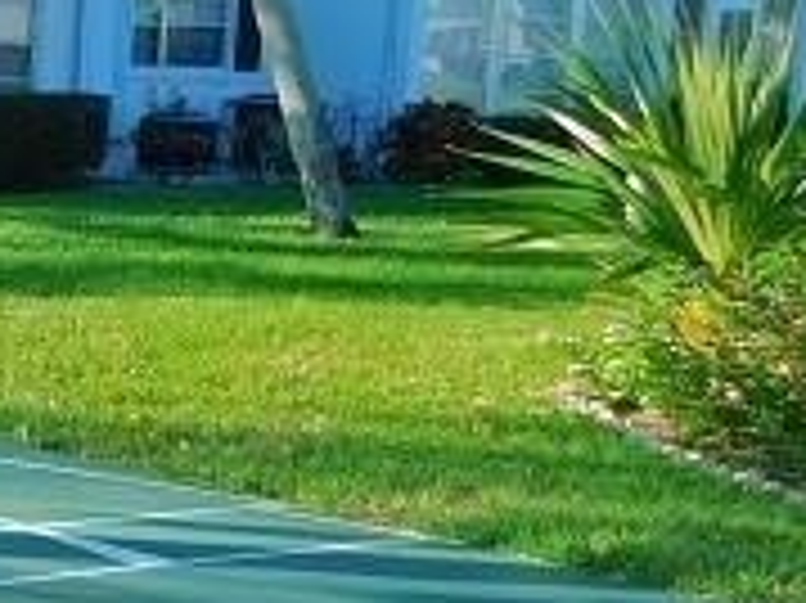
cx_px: -815
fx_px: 2397
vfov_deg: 14.3
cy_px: 378
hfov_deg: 15.3
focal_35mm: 103
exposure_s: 1/640
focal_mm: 4
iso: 125
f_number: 3
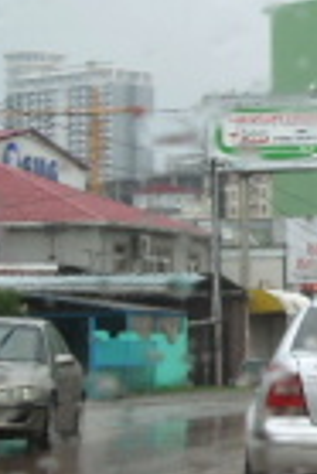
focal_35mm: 179
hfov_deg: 7.5
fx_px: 2358
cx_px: 528
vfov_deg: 11.5
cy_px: 138
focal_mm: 8.7
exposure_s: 1/160
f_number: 4
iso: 100
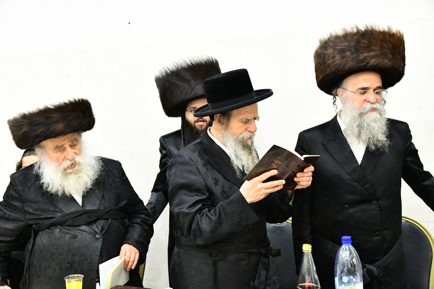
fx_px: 542
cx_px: 217
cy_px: 144
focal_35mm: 45
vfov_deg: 29.9
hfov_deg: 43.6
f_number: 5.6
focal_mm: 45
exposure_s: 1/100
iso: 4000
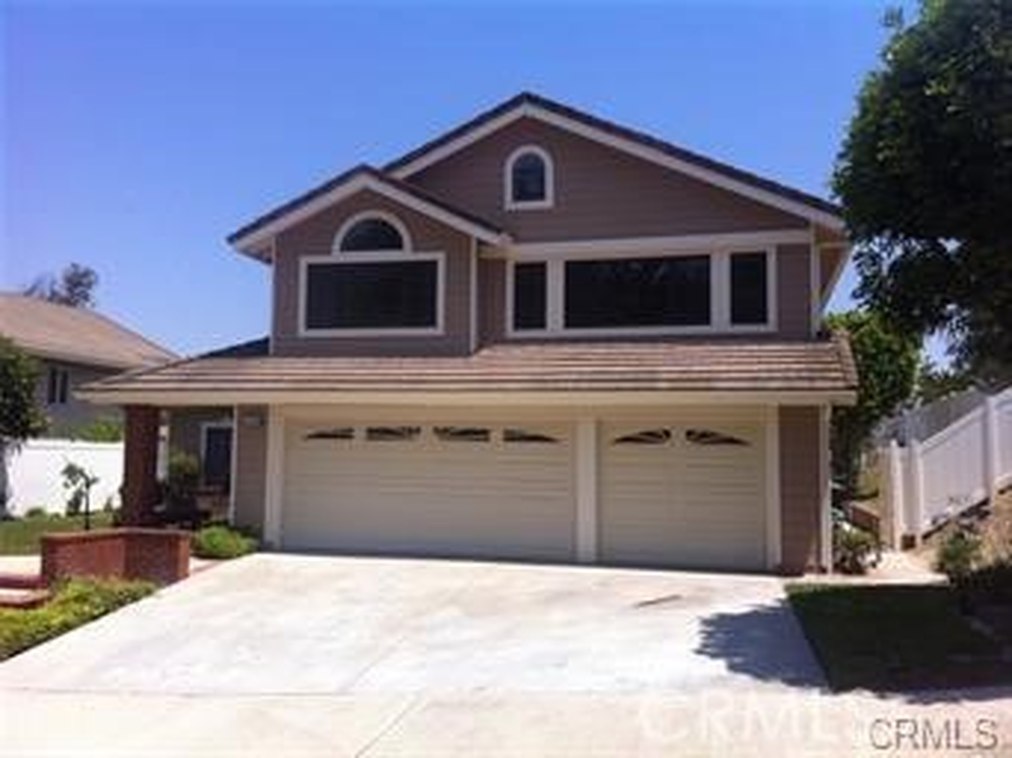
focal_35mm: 35
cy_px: 379
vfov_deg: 40.7
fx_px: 1023
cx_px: 506
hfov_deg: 52.7
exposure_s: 1/1508
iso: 80
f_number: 2.8
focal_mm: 3.85
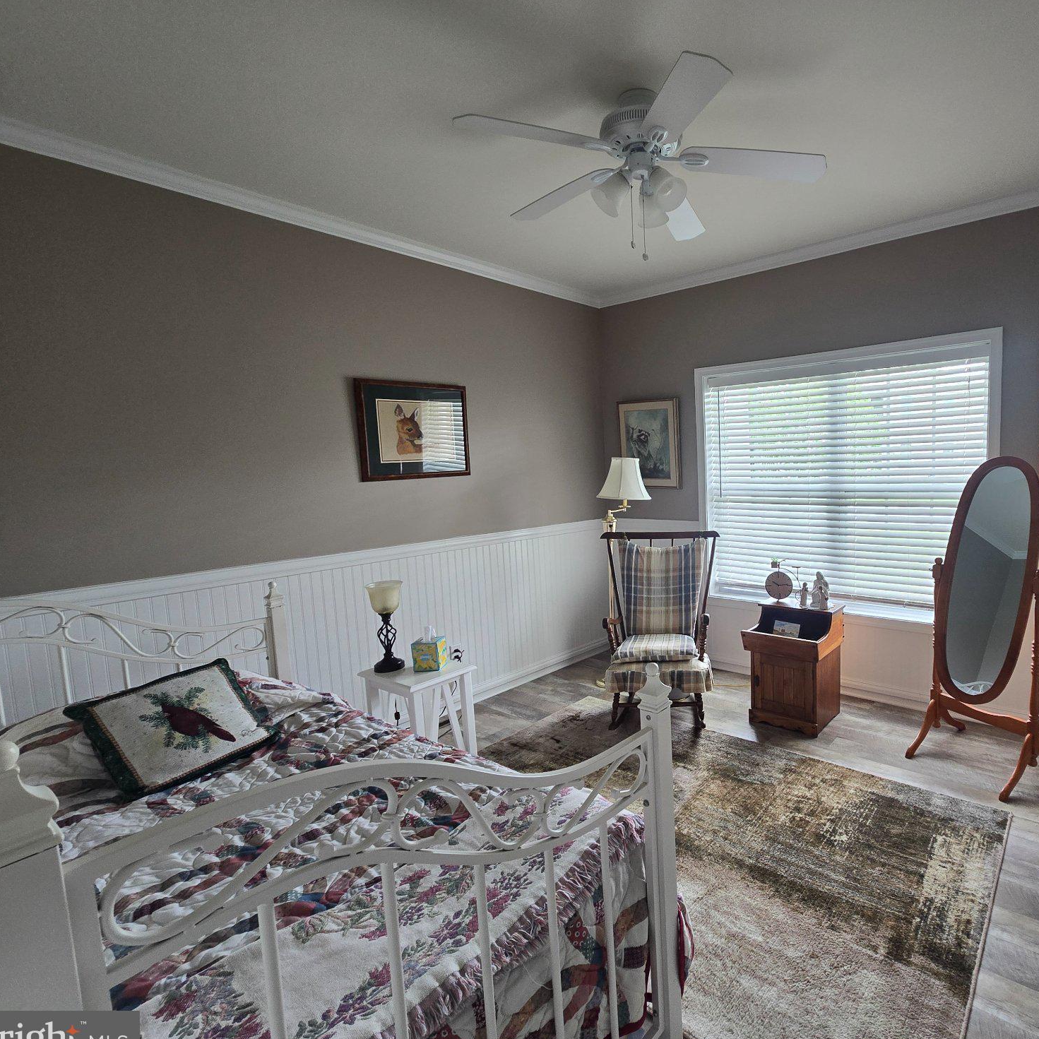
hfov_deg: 84.6
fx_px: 543
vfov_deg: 87.4
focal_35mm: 16
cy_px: 526
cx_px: 687
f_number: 2.2
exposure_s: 1/60
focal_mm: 2.2
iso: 125
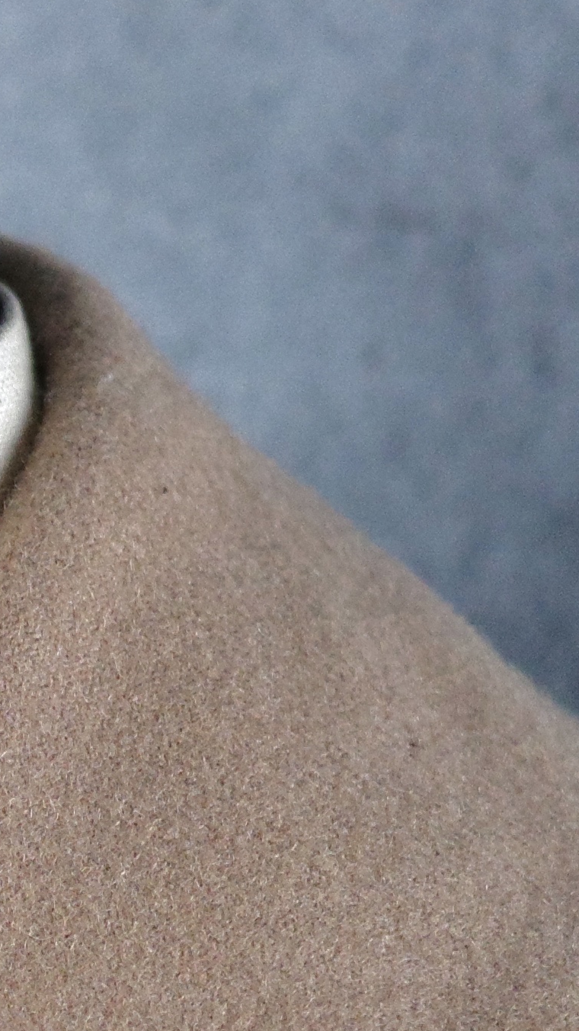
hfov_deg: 6.3
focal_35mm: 186
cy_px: 1083
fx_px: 5079
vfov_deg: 11.4
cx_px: -558
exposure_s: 1/30
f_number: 2.8
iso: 1000
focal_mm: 26
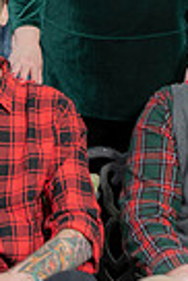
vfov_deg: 6.7
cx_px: 114
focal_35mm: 304
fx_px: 2375
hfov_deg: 4.5
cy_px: -35
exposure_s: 1/200
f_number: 5
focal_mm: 92
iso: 320
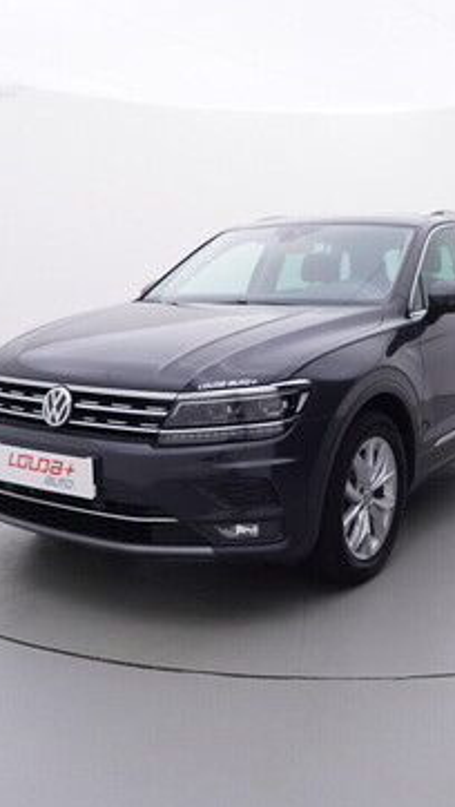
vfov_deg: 55.5
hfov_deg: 32.9
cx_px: 291
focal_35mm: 36
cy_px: 405
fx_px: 767
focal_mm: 15
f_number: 5
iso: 200
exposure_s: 1/80
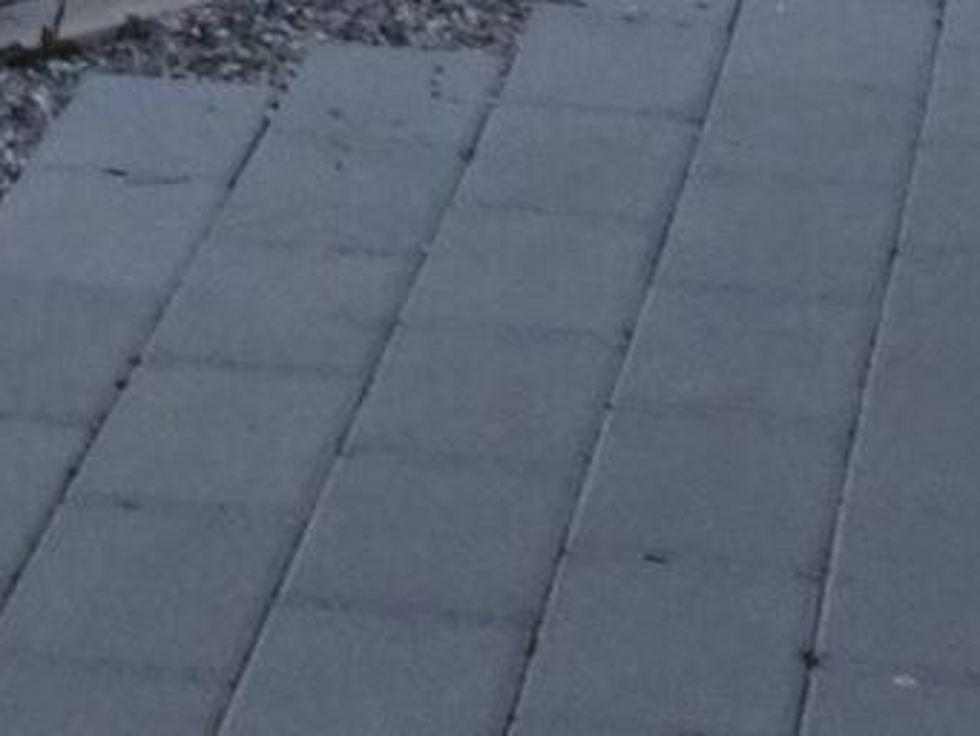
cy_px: -1587
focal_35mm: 180
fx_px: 5098
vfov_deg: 7.2
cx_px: -627
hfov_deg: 10.5
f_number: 3.5
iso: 80
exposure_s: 1/30
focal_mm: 4.1
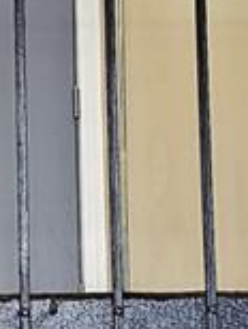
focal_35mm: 179
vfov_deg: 11.0
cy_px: 280
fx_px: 1705
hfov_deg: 8.2
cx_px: -103
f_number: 1.7
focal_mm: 6.3
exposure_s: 1/120
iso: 640
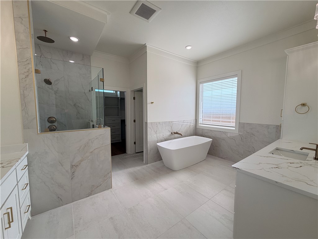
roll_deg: +0.0
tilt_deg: -4.2
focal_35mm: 14
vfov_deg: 85.7
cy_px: 120
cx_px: 159
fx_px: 129
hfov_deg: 102.1
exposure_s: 1/200
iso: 50
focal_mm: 2.22
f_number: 2.2
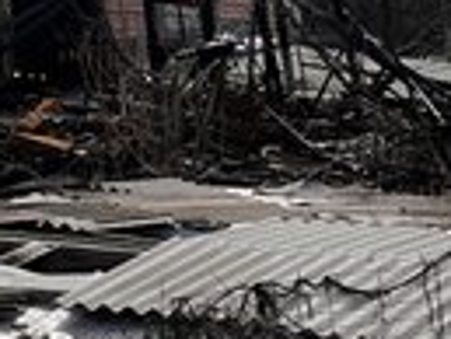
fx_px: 3117
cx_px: -210
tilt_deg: -4.9
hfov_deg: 8.1
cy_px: -101
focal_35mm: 239
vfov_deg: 6.2
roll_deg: +1.1
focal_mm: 9
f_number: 2.8
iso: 32
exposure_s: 1/1167
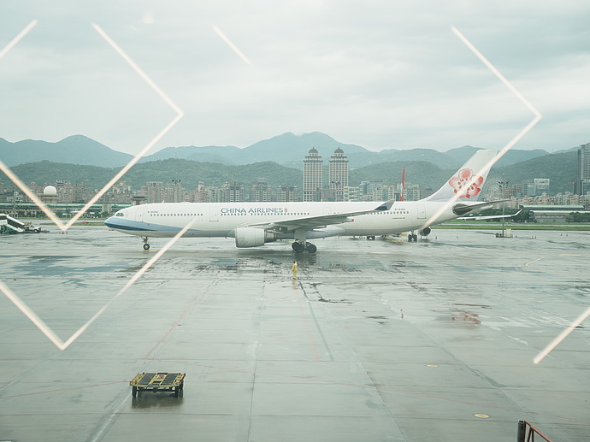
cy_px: 221
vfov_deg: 28.6
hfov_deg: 37.5
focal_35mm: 51
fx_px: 869
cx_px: 274
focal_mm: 46.9
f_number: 2.8
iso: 125
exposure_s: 1/160
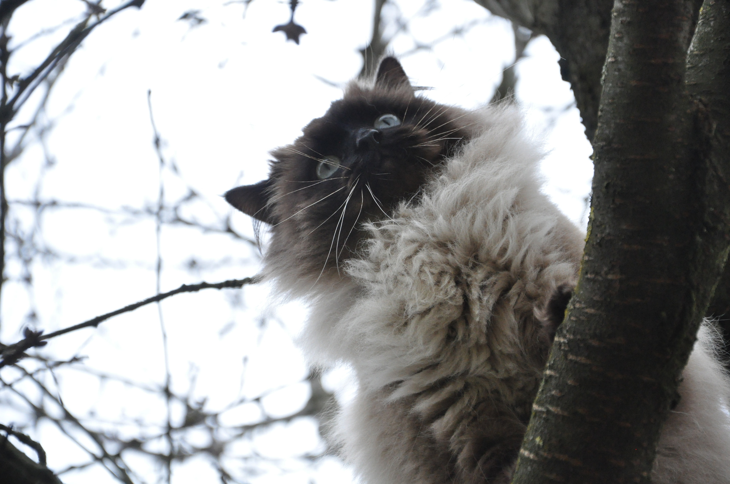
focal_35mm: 138
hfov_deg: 14.9
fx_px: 2795
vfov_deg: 9.9
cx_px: 365
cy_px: 242
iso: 2000
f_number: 5.6
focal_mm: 92
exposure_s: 1/2000
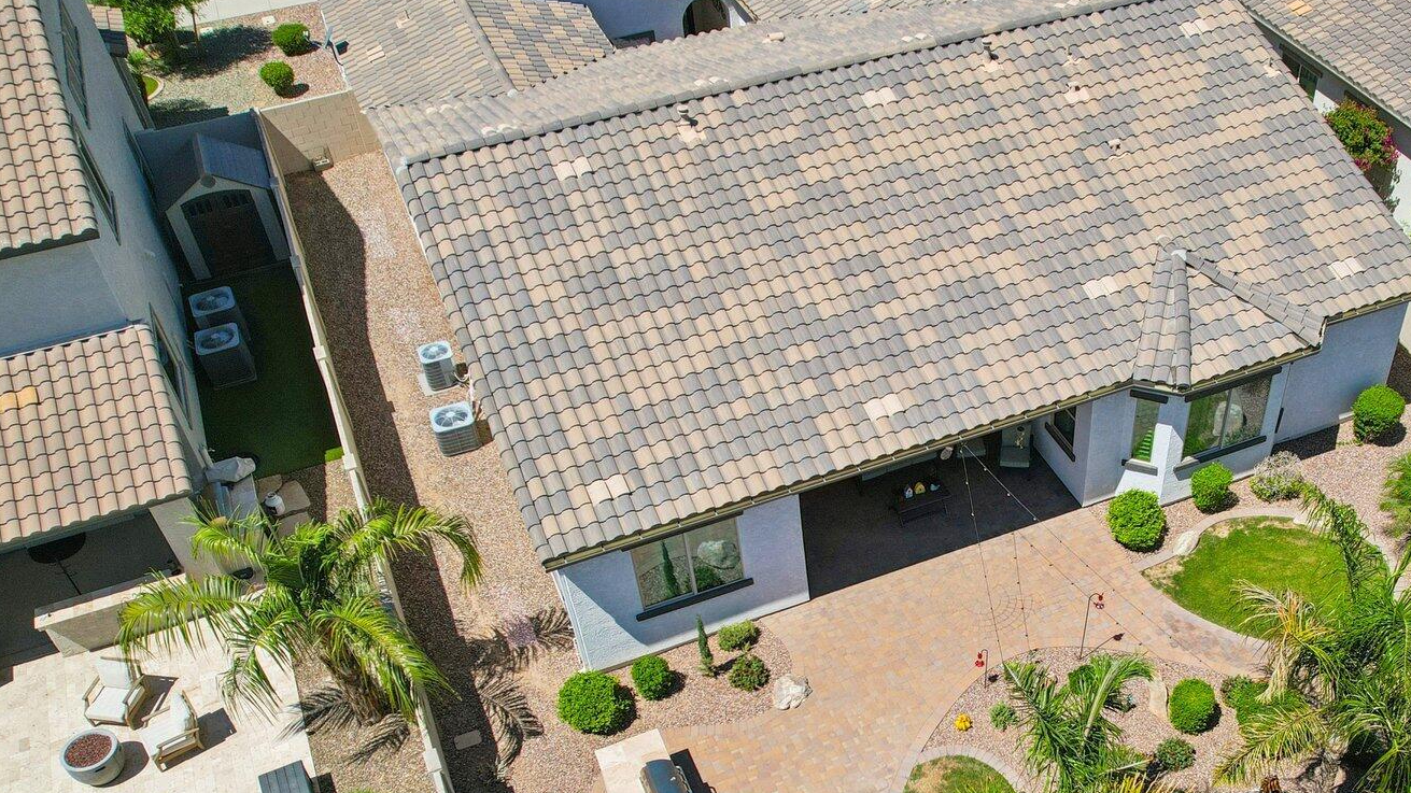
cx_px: 943
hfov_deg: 54.2
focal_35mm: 36
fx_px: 1347
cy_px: 608
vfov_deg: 32.1
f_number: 2.8
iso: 100
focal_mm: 8.4
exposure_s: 1/180
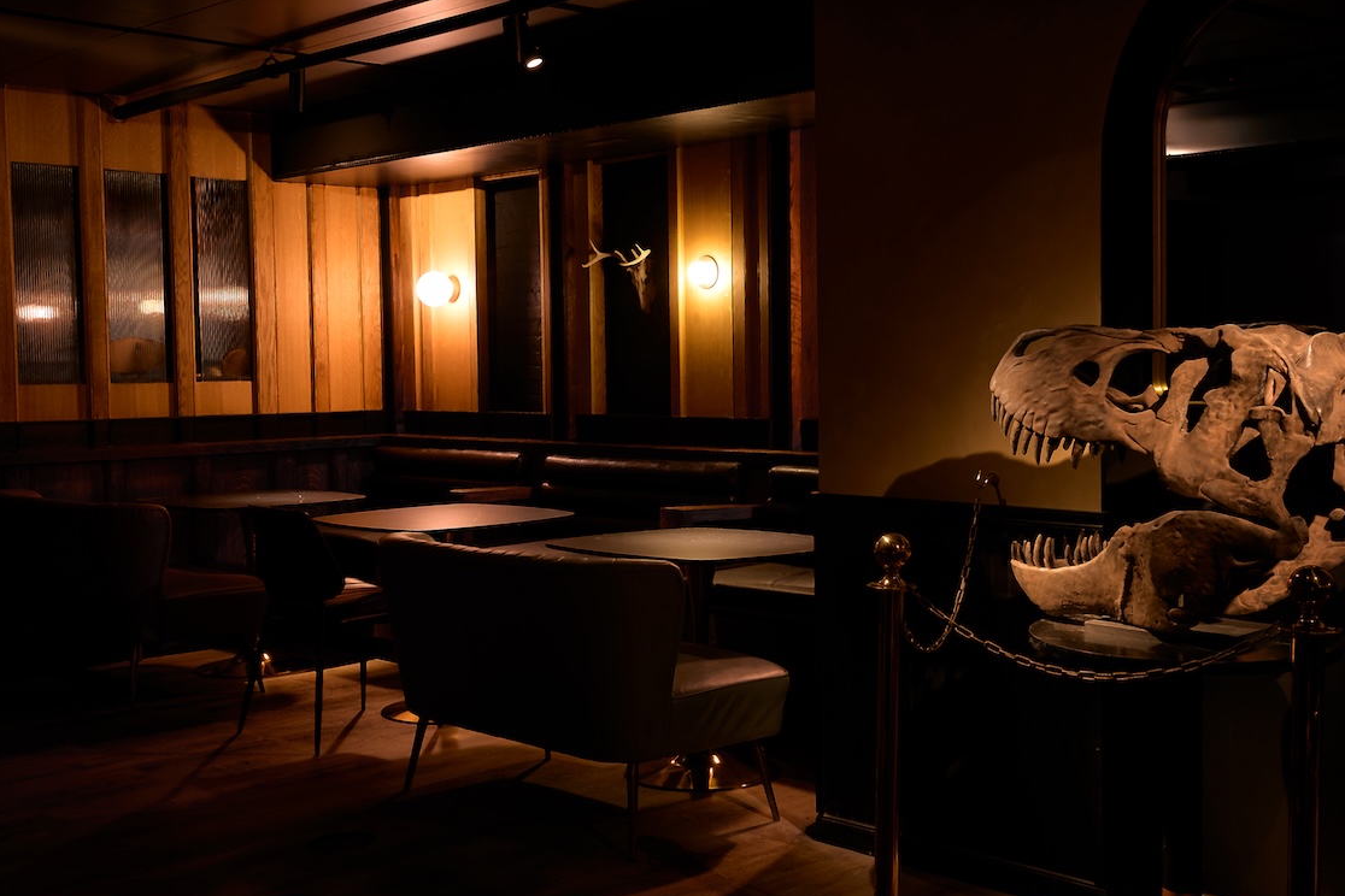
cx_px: 718
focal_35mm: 43
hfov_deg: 45.4
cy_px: 441
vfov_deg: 31.2
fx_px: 1606
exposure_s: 8
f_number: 8
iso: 125
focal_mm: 26
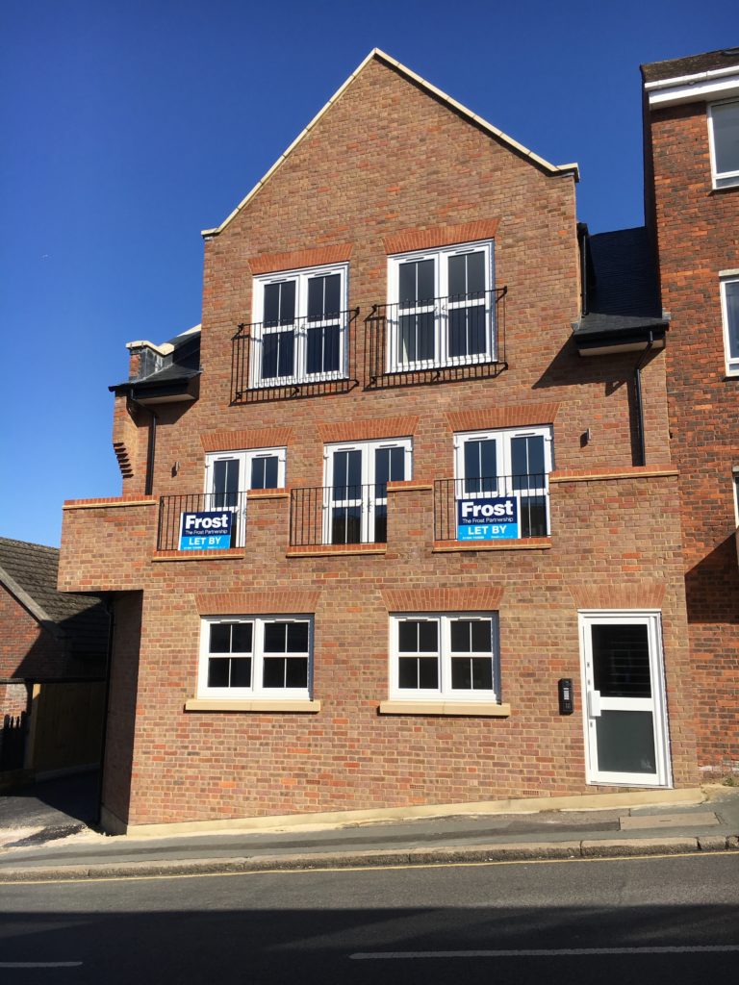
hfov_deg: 48.2
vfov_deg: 61.7
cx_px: 370
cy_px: 492
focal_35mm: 29
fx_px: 825
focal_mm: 4.15
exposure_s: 1/2137
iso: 25
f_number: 2.2
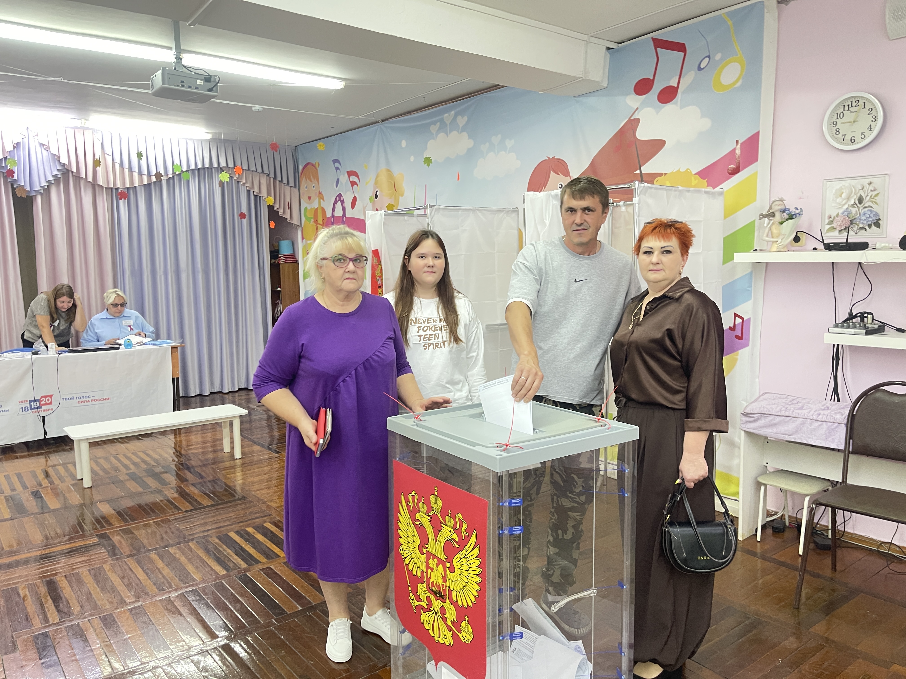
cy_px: 340
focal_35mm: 25
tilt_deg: -6.7
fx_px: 654
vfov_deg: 54.9
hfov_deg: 69.4
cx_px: 453
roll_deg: -0.4
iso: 200
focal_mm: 5.1
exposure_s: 1/50
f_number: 1.6
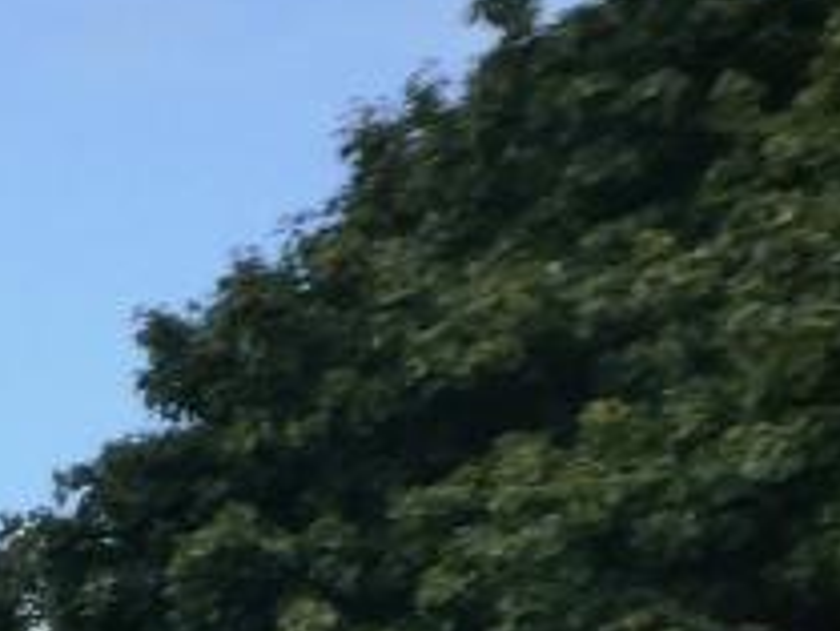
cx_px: -1202
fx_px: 9396
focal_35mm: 387
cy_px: 1001
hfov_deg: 5.0
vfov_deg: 3.8
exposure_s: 1/500
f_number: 4.7
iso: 80
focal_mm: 14.1
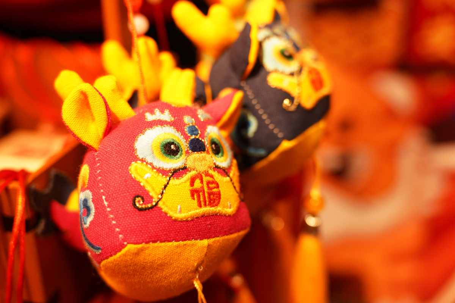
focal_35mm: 44
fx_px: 556
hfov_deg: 44.5
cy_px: 152
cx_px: 228
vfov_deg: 30.5
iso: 1600
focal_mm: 44
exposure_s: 1/80
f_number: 4
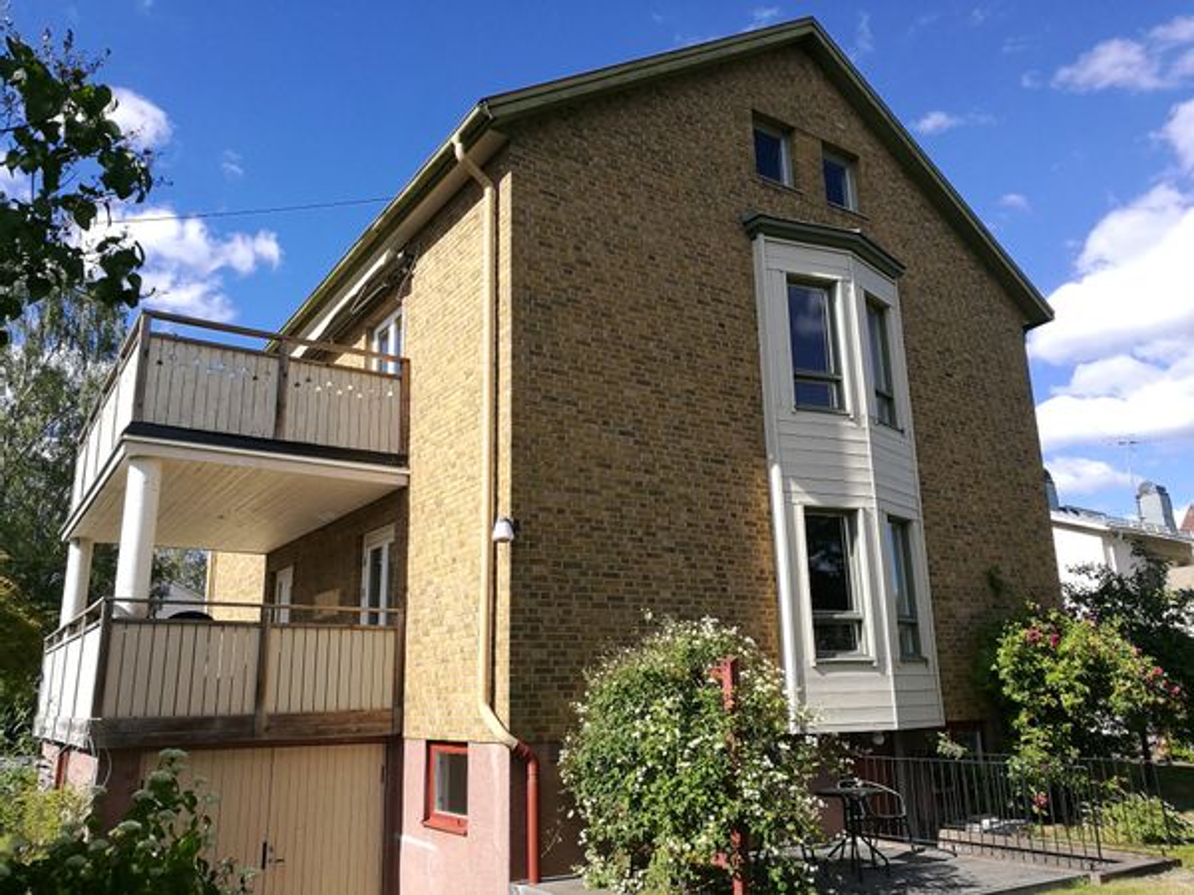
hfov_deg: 65.3
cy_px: 448
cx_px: 597
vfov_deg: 51.4
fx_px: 931
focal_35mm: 27
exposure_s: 1/687
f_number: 2.2
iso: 50
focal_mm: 4.5
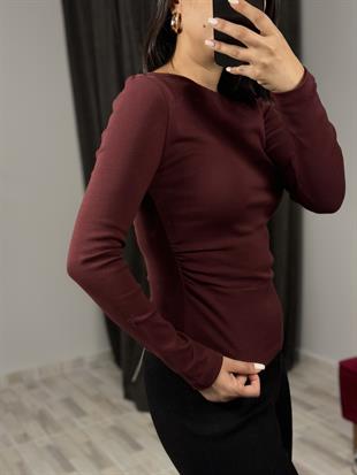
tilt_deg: -32.7
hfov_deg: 30.3
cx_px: 178
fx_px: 660
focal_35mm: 48
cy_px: 238
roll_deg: +7.6
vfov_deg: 39.6
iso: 160
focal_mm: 6.86
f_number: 1.78
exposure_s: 1/100
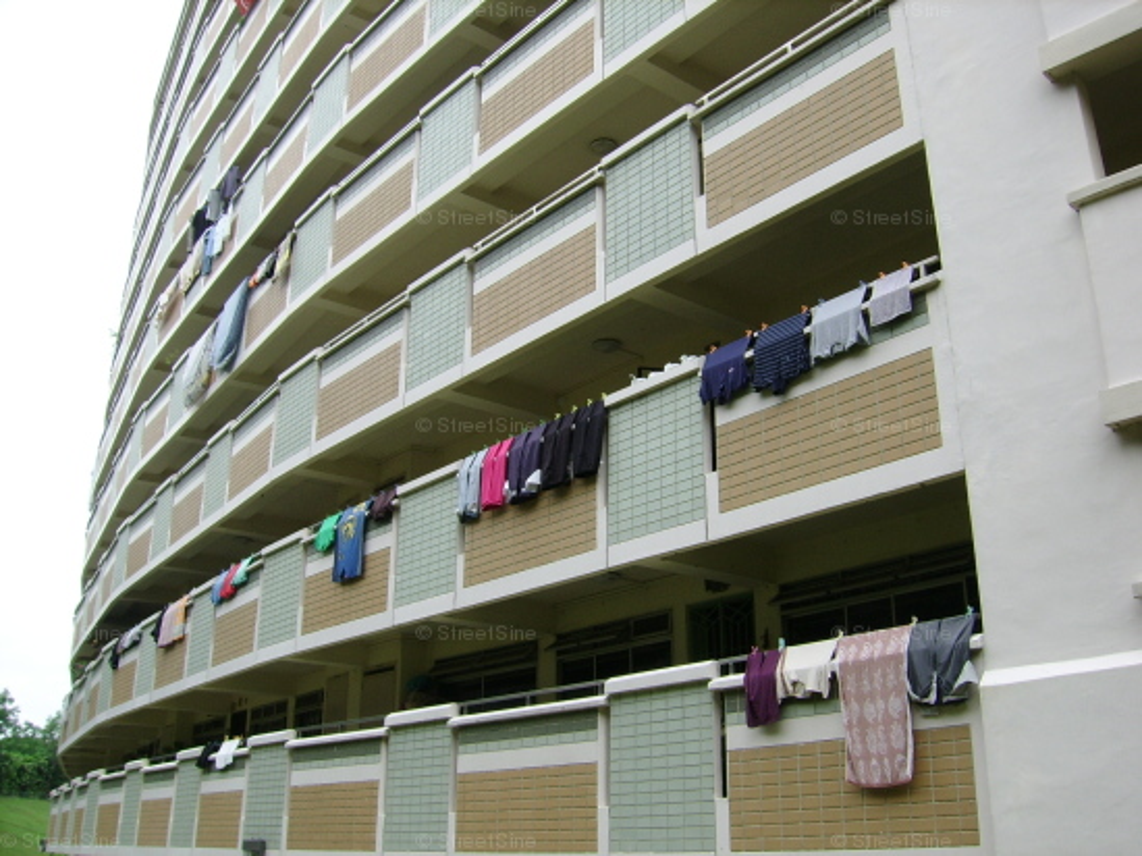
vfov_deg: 40.7
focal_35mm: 35
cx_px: 571
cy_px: 428
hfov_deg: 52.6
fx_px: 1154
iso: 50
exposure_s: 1/192
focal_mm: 5.95
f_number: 5.8
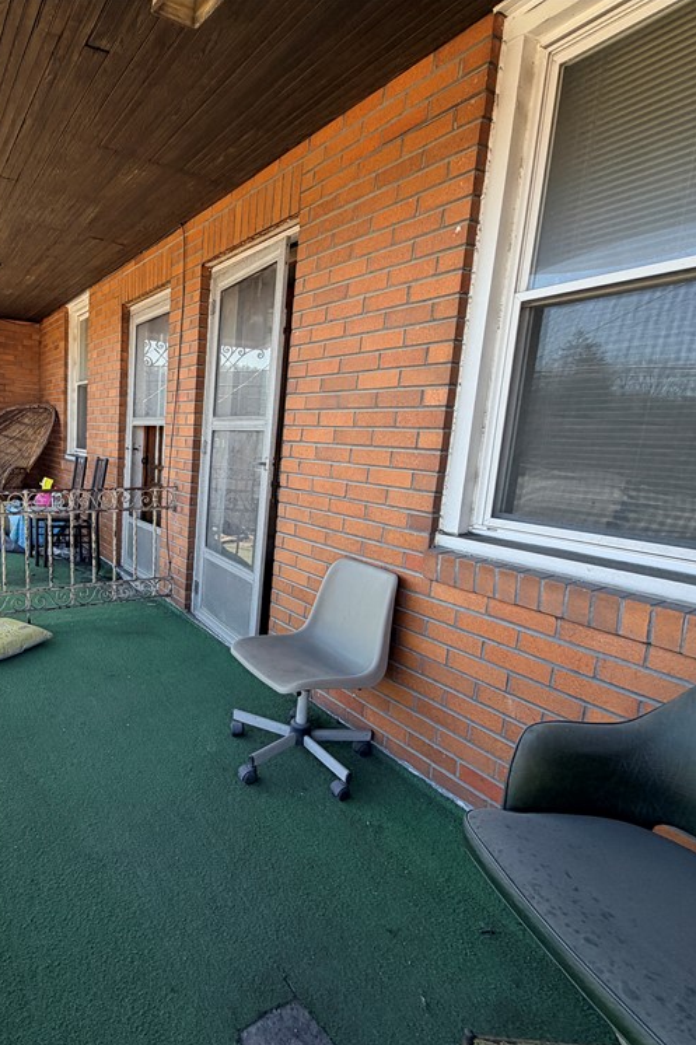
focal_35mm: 20
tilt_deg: -9.0
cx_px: 182
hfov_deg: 59.0
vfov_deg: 84.0
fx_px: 580
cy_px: 535
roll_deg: -3.4
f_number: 2.2
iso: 40
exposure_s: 1/215
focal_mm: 2.22
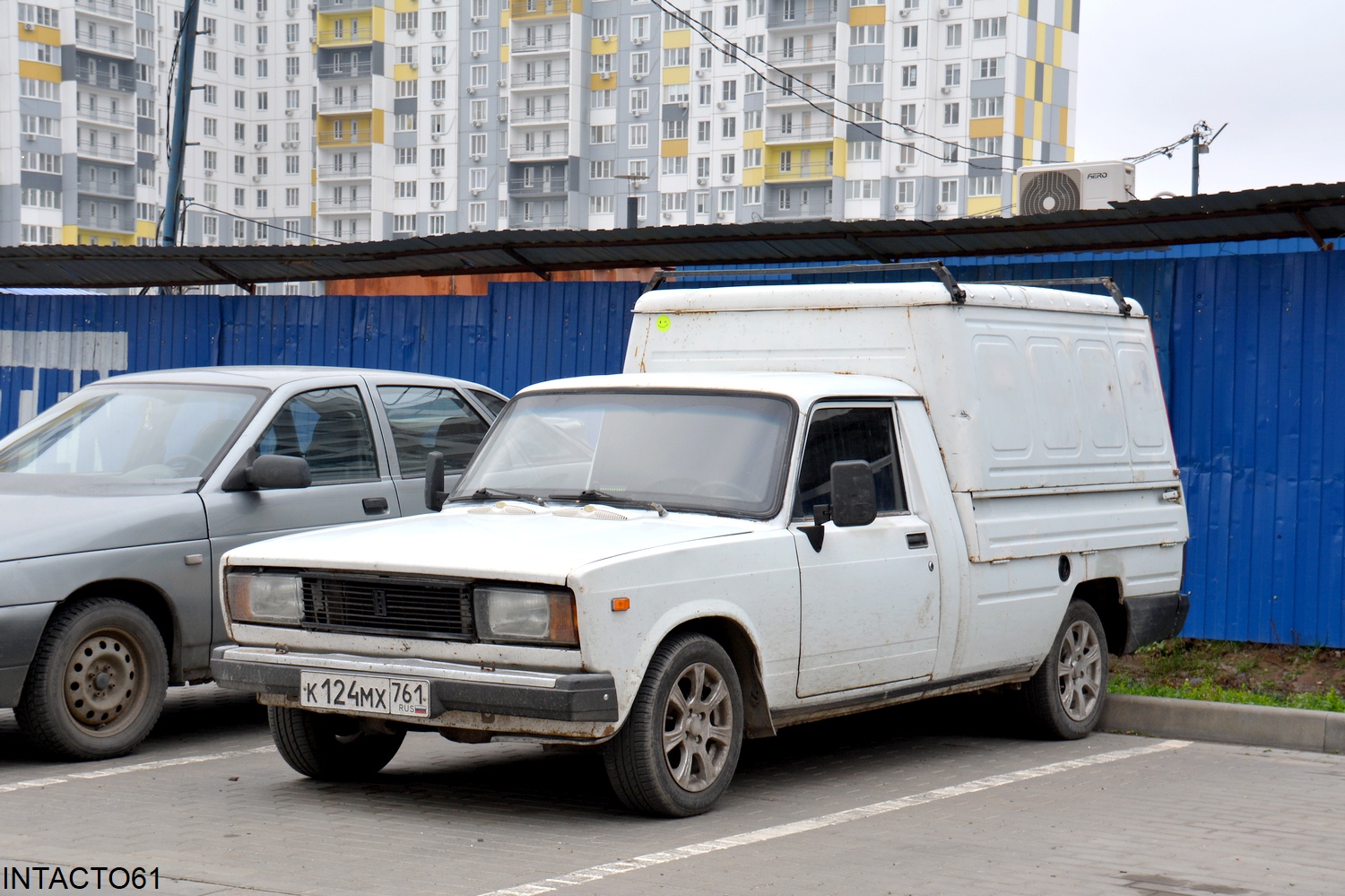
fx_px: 2465
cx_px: 672
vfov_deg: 20.6
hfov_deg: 30.5
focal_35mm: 66
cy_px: 448
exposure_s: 1/160
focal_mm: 44
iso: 200
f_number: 6.3
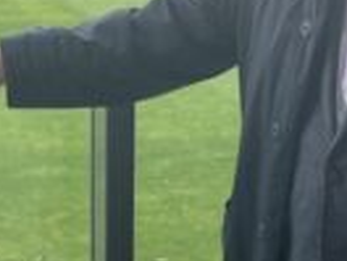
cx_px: 147
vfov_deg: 9.8
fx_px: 1514
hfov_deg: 13.1
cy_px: 69
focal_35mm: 151
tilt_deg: -12.7
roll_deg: -1.2
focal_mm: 5.7
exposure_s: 1/169
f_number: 1.5
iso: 64
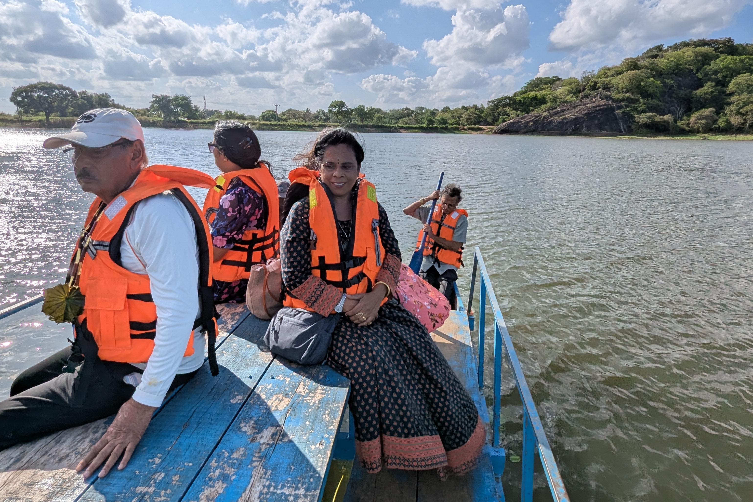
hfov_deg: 90.0
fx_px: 376
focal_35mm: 18
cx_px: 376
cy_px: 221
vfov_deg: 67.2
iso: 42
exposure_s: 1/5525
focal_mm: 1.95
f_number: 2.2
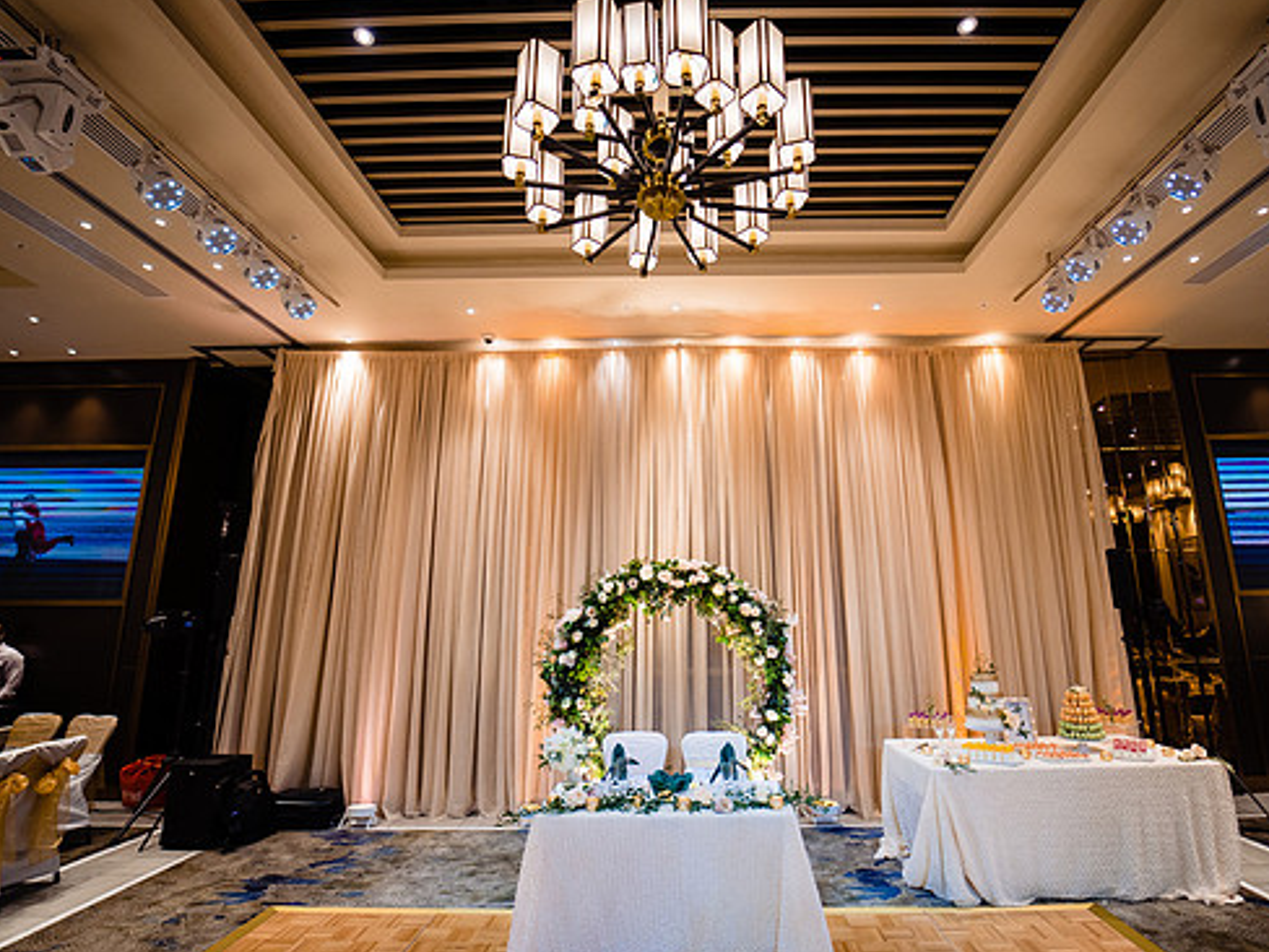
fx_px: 587
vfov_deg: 78.1
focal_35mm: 16
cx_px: 689
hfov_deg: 94.3
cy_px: 488
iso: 1250
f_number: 2.8
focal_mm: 14
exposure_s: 1/160
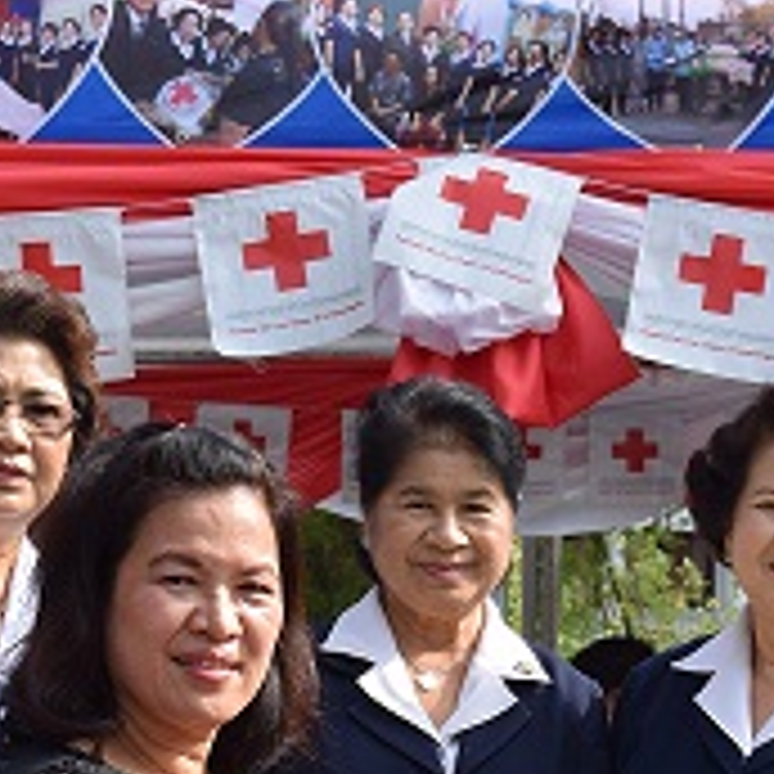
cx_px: 716
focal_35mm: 178
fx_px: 4503
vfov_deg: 9.6
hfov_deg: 9.8
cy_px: 1084
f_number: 9
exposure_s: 1/320
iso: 200
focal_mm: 32
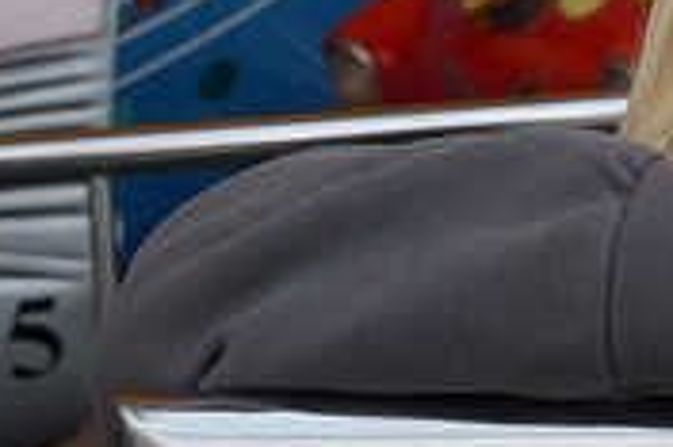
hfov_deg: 11.3
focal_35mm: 173
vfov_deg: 7.9
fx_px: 3224
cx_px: 1063
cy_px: 38
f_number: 8
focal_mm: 35
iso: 200
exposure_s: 1/250
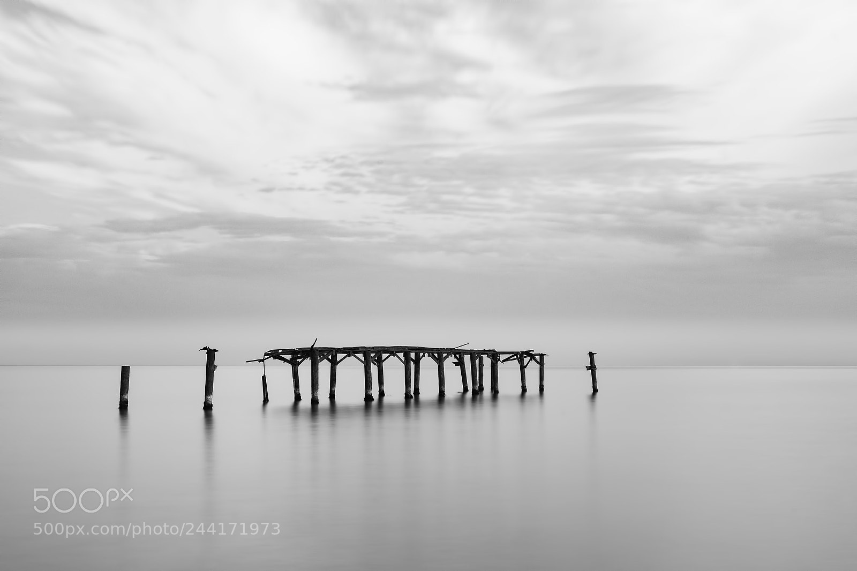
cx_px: 428
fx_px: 1714
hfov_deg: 28.1
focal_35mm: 72
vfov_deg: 18.9
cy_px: 286
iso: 160
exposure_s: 30
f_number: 16
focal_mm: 48
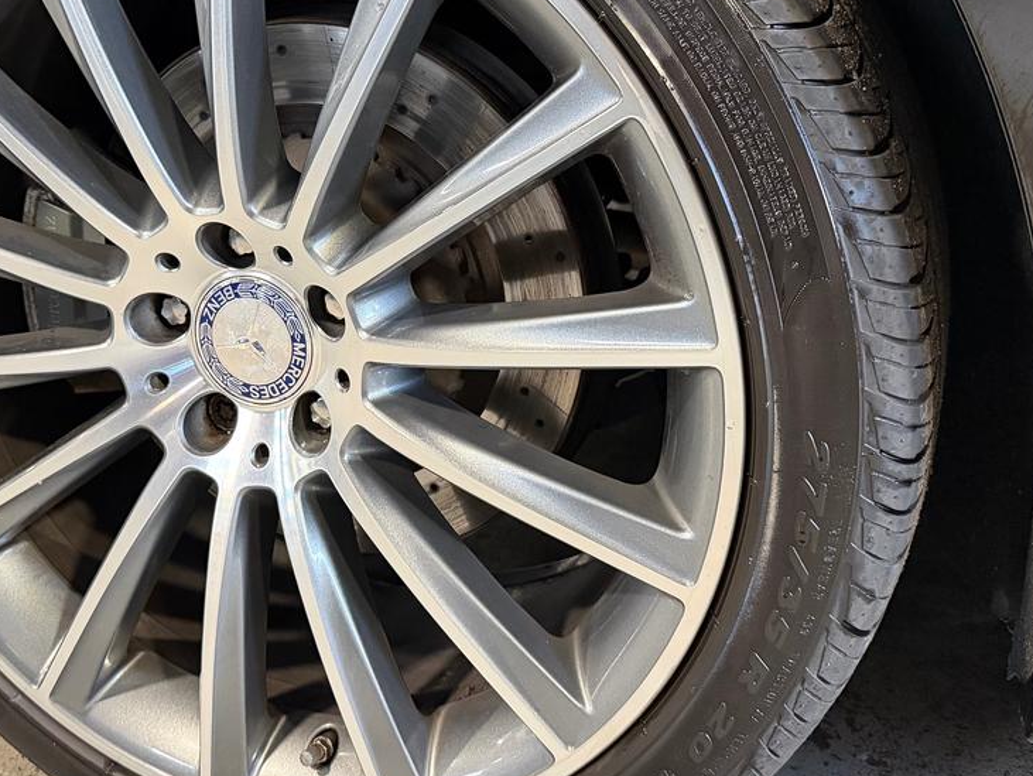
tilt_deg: -17.2
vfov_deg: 33.9
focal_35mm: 42
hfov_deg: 44.6
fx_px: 1254
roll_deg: +0.8
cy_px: 226
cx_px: 421
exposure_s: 1/60
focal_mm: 6.76
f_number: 1.78
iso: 800
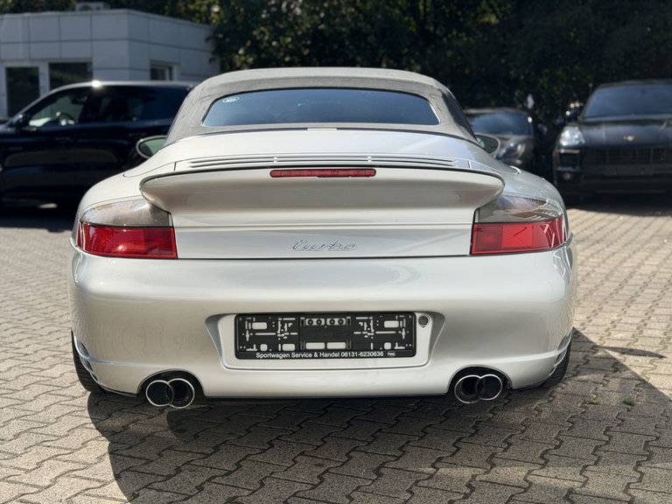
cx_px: 336
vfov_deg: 30.3
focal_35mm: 48
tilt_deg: -8.8
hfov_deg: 39.7
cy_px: 252
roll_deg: -1.0
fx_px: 932
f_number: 1.78
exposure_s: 1/6024
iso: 80
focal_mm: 6.76
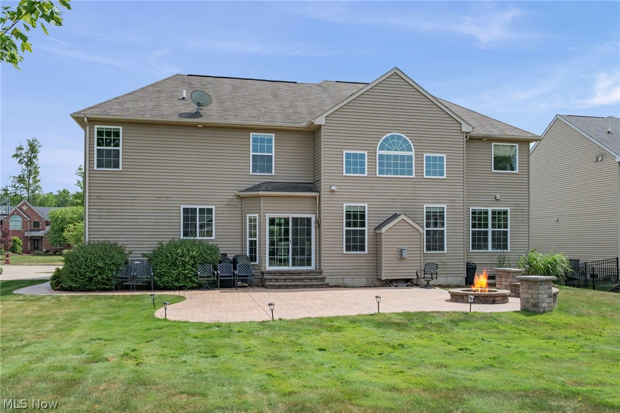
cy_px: 206
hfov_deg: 62.0
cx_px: 310
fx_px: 516
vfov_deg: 43.6
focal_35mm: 30
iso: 250
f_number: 9
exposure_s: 1/160
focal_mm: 20
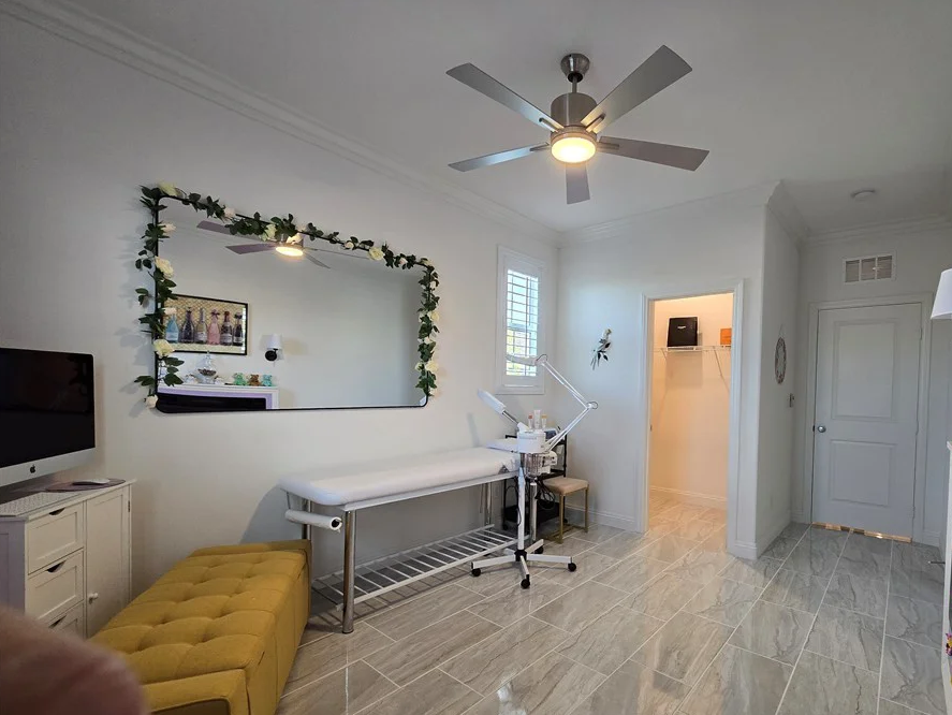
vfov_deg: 81.4
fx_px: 413
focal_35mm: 15
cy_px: 402
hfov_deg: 97.4
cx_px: 546
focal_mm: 2.2
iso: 200
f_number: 2.2
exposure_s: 1/60
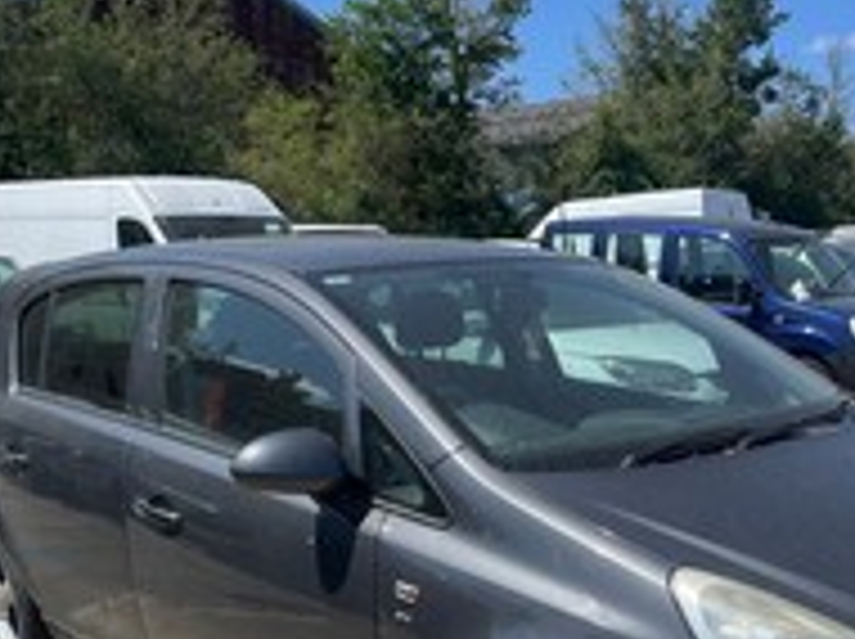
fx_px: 1184
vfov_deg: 29.1
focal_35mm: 48
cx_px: 616
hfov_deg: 38.9
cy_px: 562
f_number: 1.6
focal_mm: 4.2
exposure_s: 1/2959
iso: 32
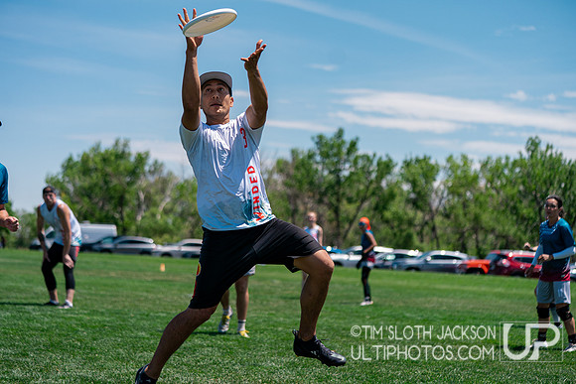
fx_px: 1200
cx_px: 288
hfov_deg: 27.0
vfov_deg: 18.2
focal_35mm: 75
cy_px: 192
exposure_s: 1/6400
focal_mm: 75
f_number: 2.8
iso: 320
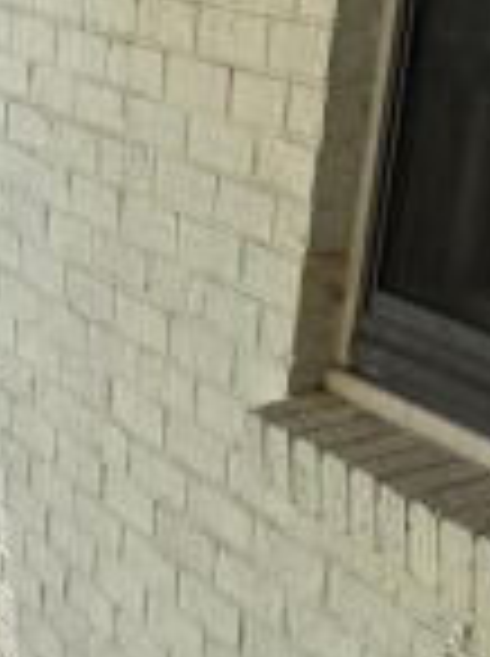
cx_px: -9
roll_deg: -3.3
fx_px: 2082
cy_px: 848
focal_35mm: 110
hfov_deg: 13.2
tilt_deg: -26.0
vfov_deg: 16.9
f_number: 1.78
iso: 80
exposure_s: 1/1241
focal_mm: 6.86
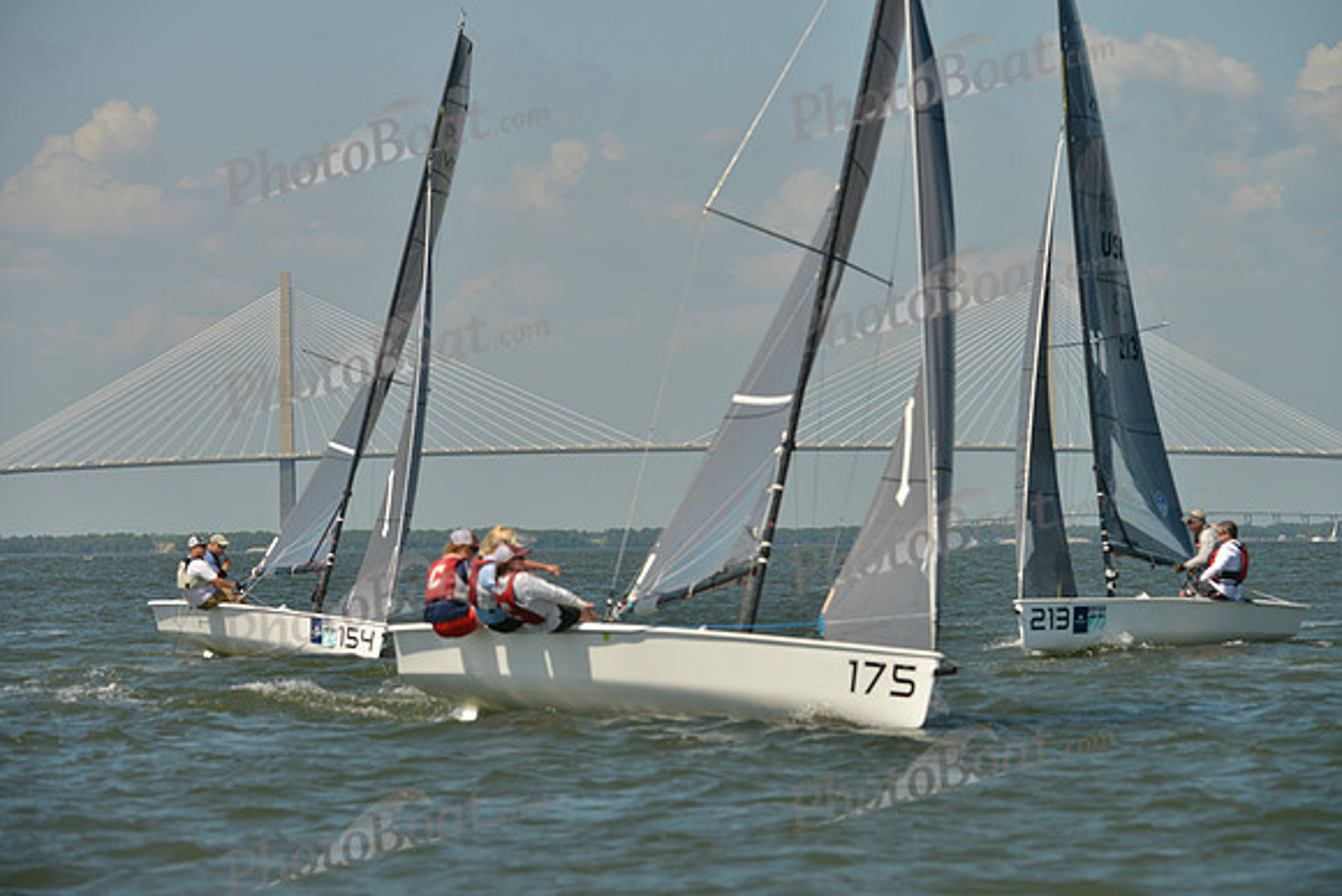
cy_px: 448
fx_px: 7457
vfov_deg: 6.9
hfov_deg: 10.3
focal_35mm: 200
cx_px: 671
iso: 280
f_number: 8
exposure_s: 1/1600
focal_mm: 200
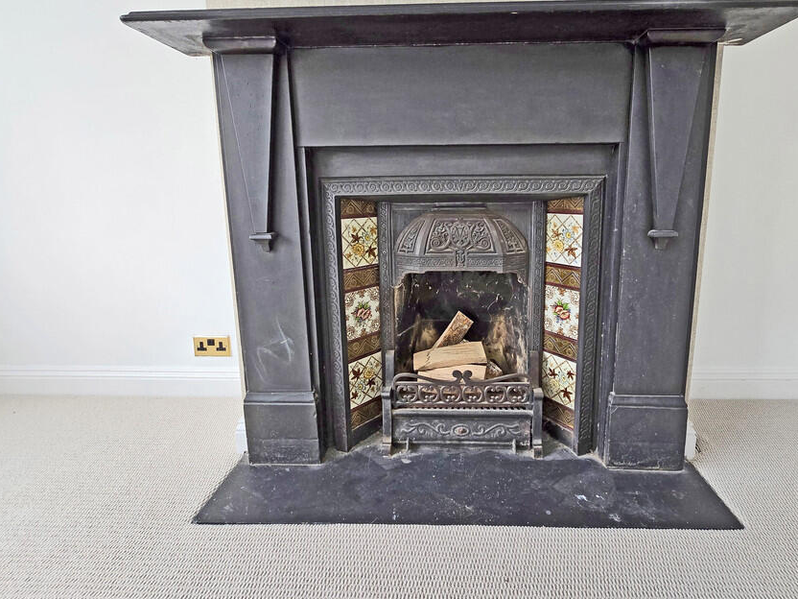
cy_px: 253
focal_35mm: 16
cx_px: 448
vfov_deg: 77.6
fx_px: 369
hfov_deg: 94.0
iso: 100
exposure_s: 1/50
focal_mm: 2.2
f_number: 2.2
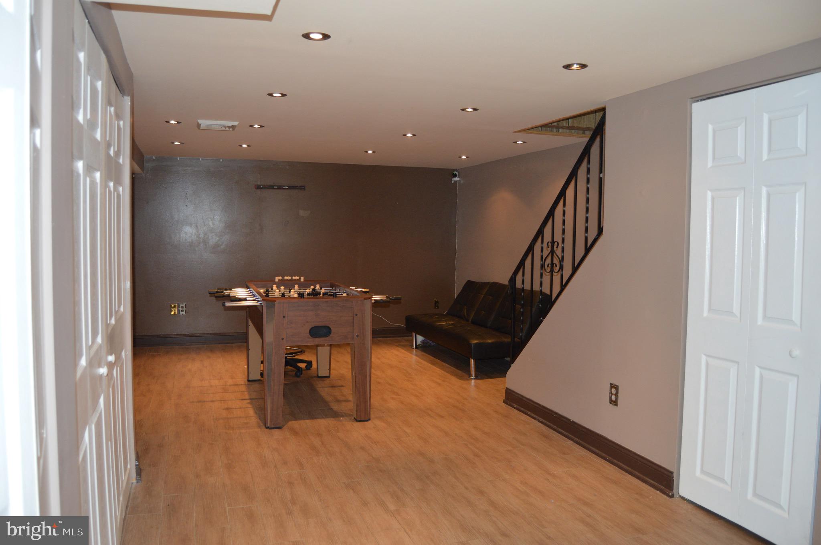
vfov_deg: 47.8
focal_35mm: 27
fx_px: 615
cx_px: 410
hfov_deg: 67.4
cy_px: 272
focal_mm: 18
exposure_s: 1/60
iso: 640
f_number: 3.5
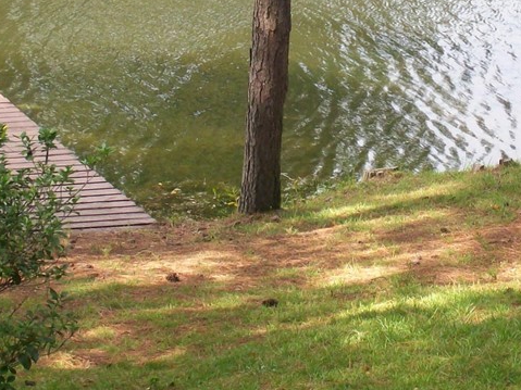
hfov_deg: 8.6
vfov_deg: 6.4
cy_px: 42
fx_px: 3476
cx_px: 335
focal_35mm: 231
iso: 140
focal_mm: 18
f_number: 4.8
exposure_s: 1/180
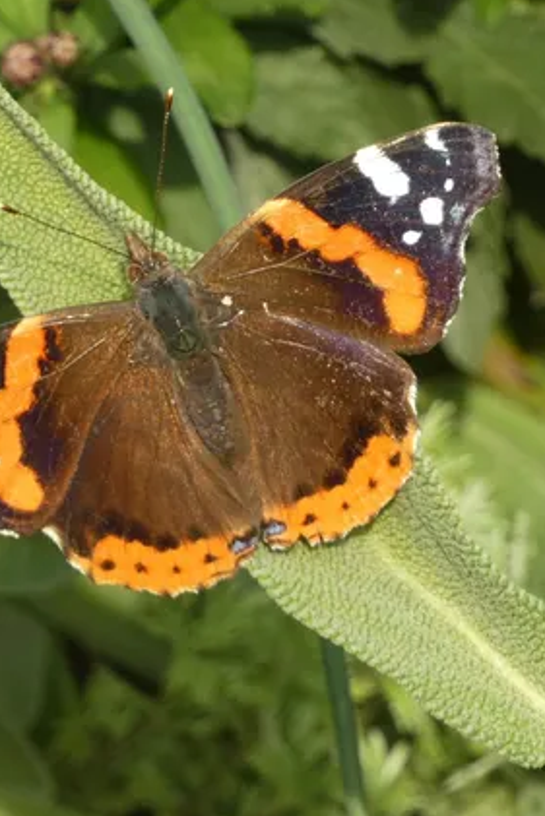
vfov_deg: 2.6
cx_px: 204
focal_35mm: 790
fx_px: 17923
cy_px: 376
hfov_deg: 1.7
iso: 125
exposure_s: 1/100
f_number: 5.6
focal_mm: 89.5
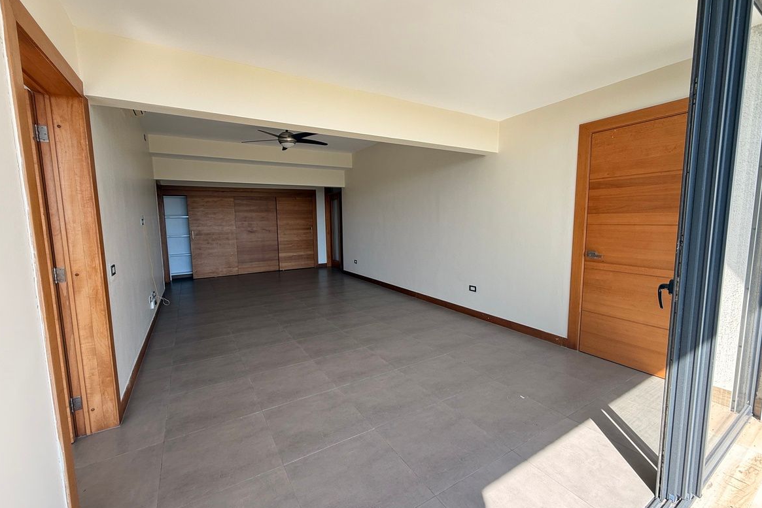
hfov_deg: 100.4
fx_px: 318
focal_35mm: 15
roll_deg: +0.2
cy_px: 255
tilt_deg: -6.1
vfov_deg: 77.3
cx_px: 375
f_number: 2.2
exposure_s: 1/158
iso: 50
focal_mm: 2.22
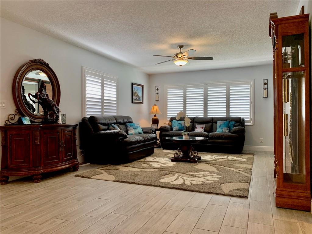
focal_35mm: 26
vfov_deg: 53.1
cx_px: 156
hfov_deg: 67.3
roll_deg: +0.8
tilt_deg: -0.3
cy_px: 117
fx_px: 234
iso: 80
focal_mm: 4.25
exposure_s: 1/60
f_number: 1.8
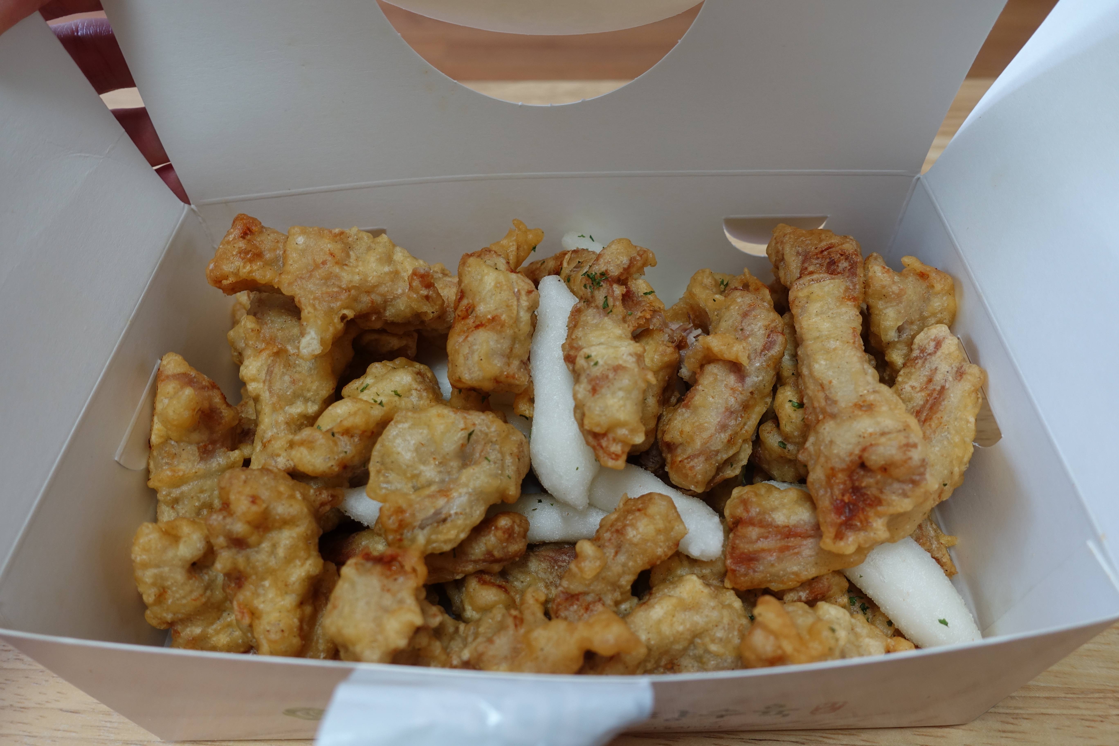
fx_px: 746
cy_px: 373
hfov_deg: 73.7
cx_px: 560
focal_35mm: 24
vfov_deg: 53.1
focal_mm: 8.8
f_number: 2.8
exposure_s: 1/40
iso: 125
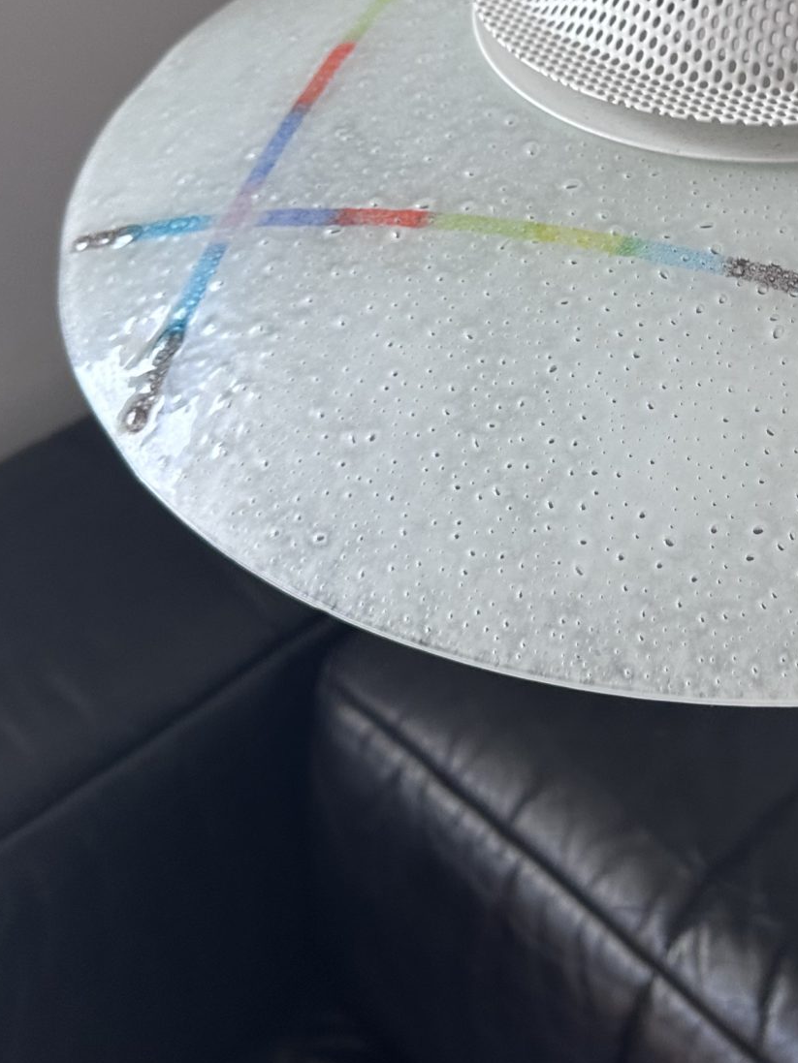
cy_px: 137
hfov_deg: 25.1
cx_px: 763
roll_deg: -1.9
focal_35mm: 56
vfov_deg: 32.9
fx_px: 1721
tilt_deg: -31.4
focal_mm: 6.86
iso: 100
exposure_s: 1/121
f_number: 1.78
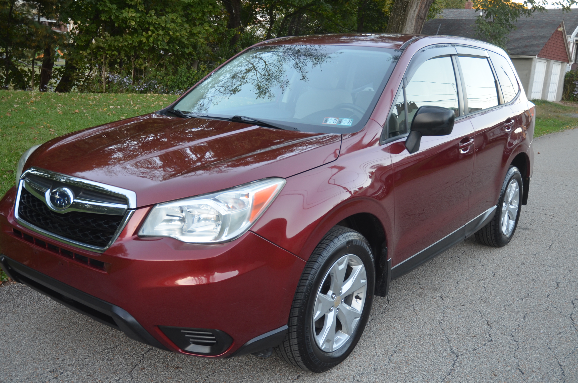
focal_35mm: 36
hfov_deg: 53.2
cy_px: 192
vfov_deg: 36.7
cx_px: 289
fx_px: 577
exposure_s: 1/60
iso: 400
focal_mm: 24
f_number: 4
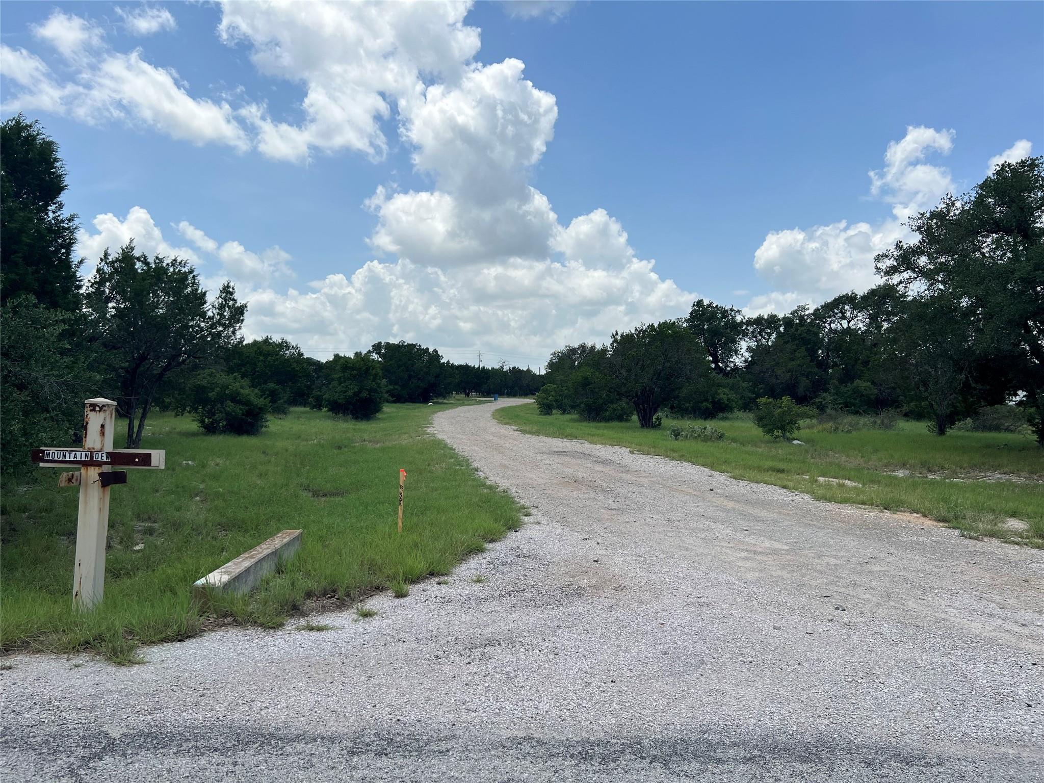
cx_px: 522
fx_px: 784
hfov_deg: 67.3
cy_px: 392
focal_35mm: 26
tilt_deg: +0.1
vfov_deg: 53.1
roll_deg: -0.3
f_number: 1.5
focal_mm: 5.7
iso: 50
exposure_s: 1/5882
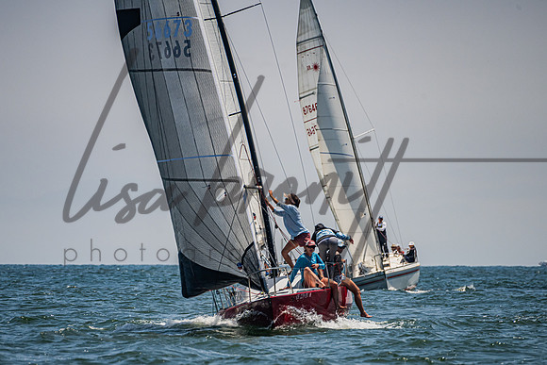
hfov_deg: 3.8
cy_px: 240
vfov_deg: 2.6
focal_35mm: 537
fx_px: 8161
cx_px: 259
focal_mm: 400
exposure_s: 1/2500
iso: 400
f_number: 8
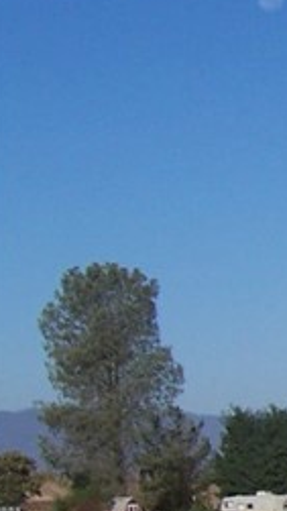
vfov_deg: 13.2
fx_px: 2167
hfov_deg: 6.5
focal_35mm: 160
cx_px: 1030
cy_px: 523
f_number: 4.5
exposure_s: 1/800
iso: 80
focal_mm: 6.2
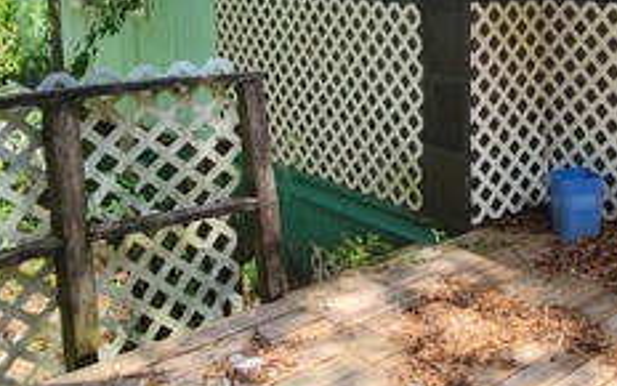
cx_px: 529
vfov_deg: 32.3
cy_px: 59
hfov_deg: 47.5
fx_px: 639
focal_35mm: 38
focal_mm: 1.7
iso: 32
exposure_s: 1/263
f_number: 2.2
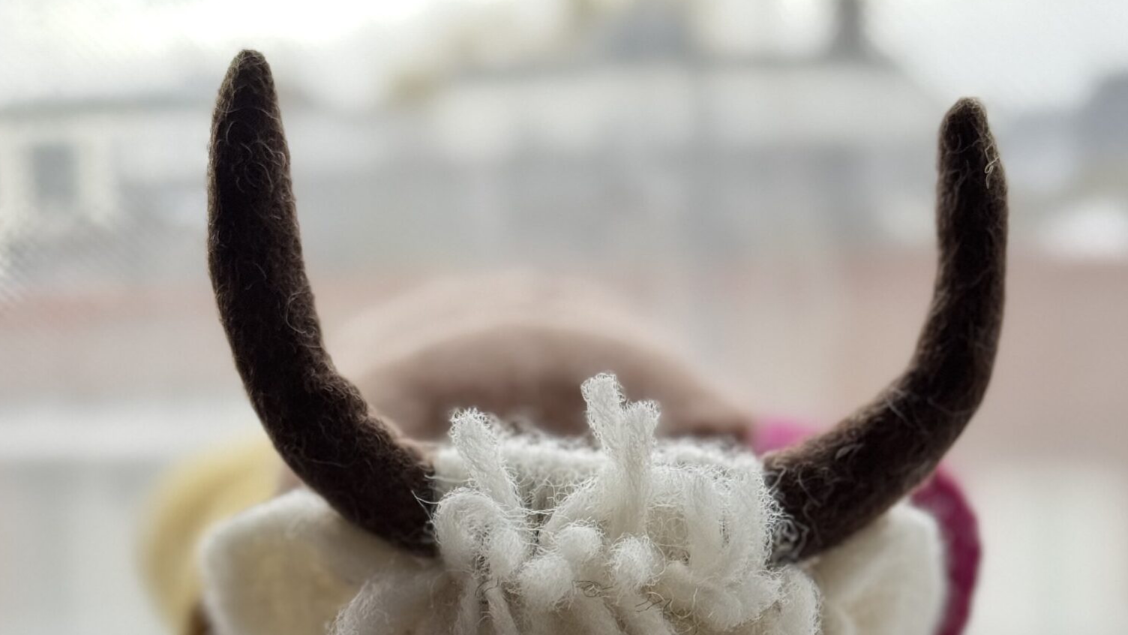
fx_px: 2662
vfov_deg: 13.3
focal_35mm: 89
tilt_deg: -9.7
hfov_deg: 23.9
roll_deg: +3.1
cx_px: 616
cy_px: 700
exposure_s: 1/56
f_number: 1.78
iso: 250
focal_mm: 6.76
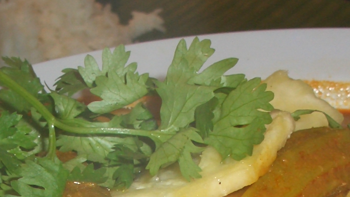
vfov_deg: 8.7
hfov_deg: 15.9
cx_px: 162
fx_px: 1253
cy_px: 322
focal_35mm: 135
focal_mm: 6.8
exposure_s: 1/60
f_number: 4.6
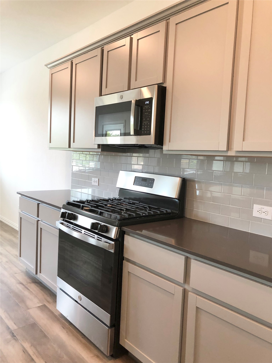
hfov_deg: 49.7
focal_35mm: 28
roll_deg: -2.7
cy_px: 182
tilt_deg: -4.8
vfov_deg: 63.4
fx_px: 293
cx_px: 136
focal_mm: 3.99
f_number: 1.8
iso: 32
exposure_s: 1/30
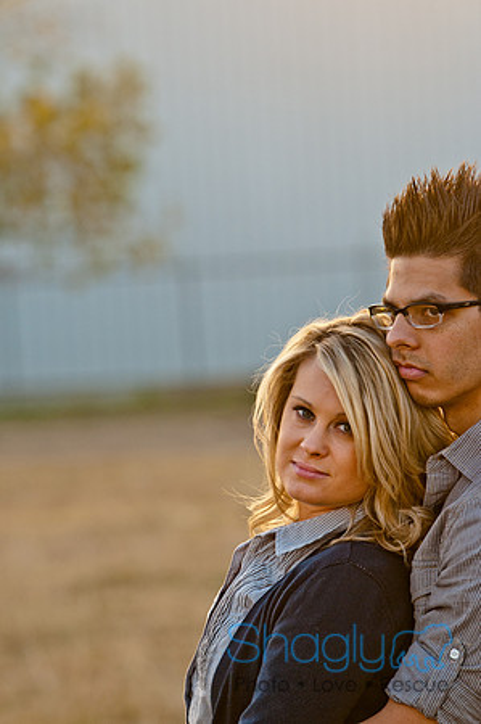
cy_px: 362
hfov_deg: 5.9
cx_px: 240
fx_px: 4670
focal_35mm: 232
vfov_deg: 8.9
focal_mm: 155
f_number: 5
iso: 400
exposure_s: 1/400
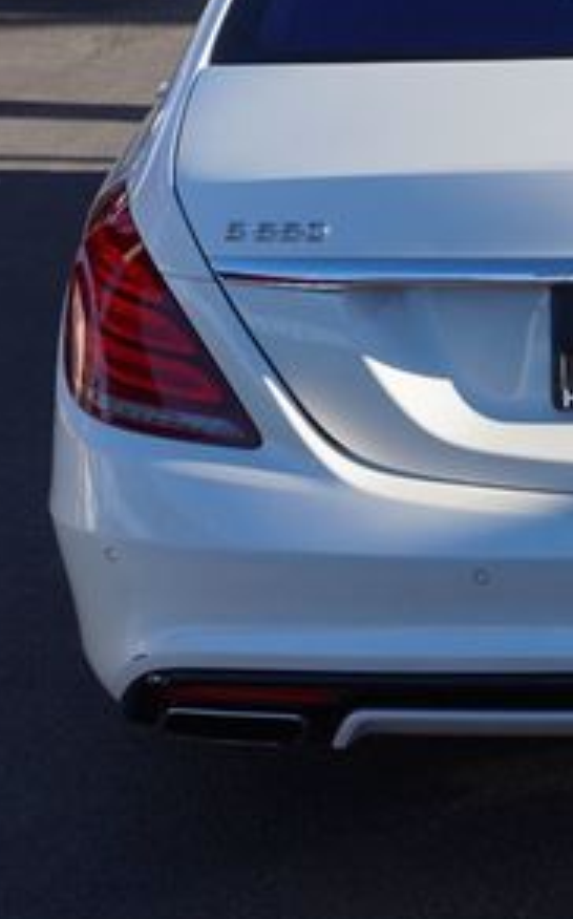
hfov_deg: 16.5
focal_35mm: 77
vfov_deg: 26.7
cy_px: 327
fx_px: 1931
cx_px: 604
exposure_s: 1/200
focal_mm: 23
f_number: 8
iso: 100
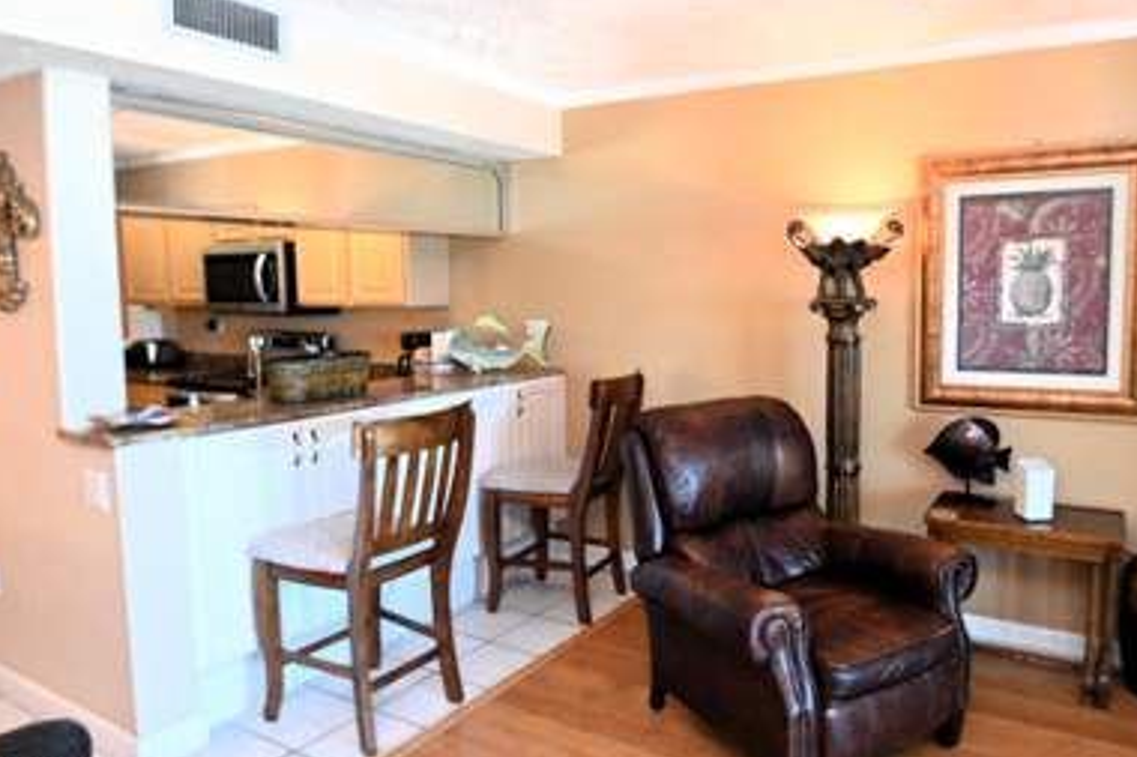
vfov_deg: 53.0
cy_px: 349
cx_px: 688
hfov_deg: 72.9
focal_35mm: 24
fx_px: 758
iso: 2200
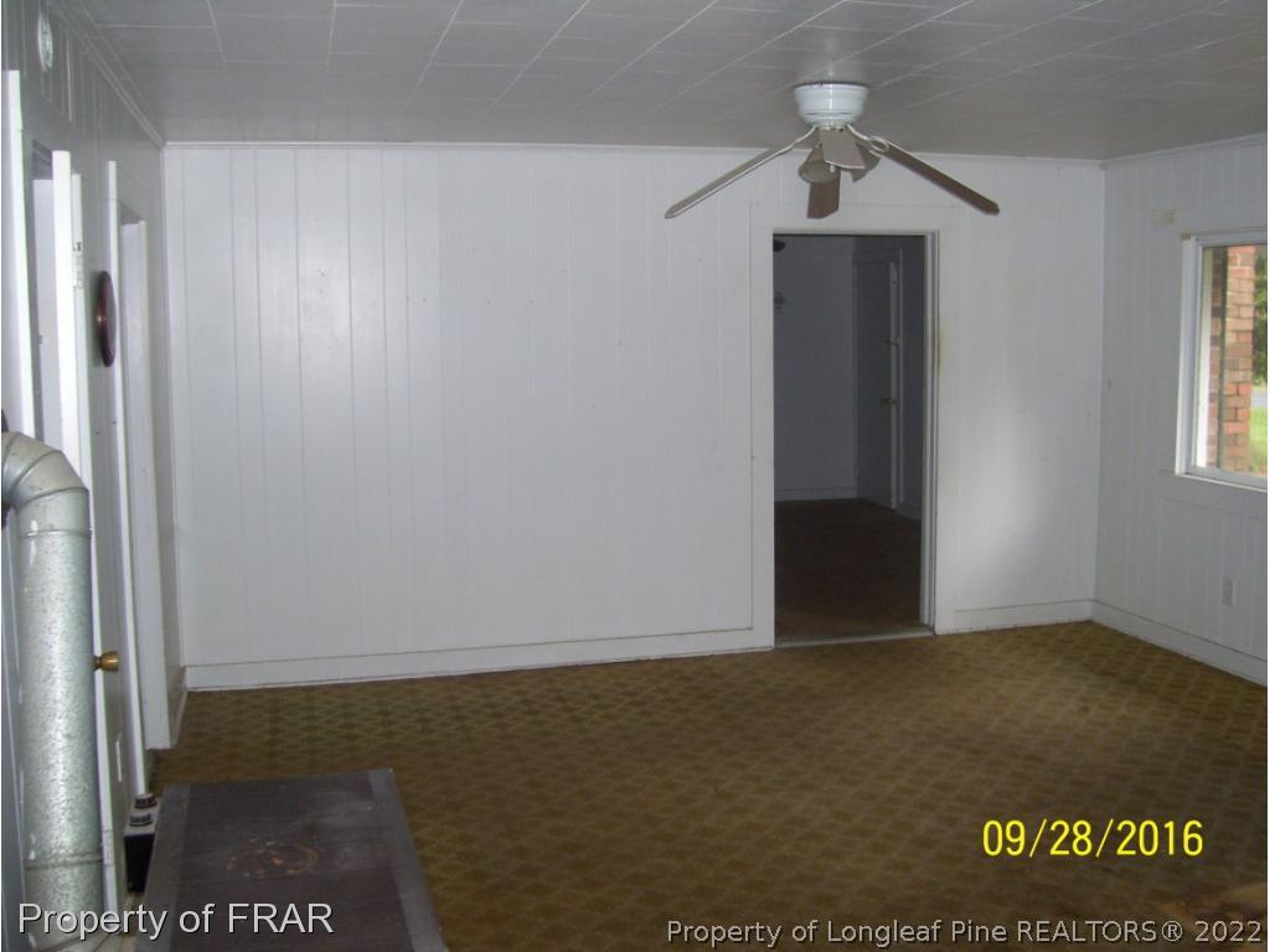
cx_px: 635
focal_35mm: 36
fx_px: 1321
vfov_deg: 39.7
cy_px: 476
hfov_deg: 51.4
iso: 160
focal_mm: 6
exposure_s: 1/60
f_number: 2.7
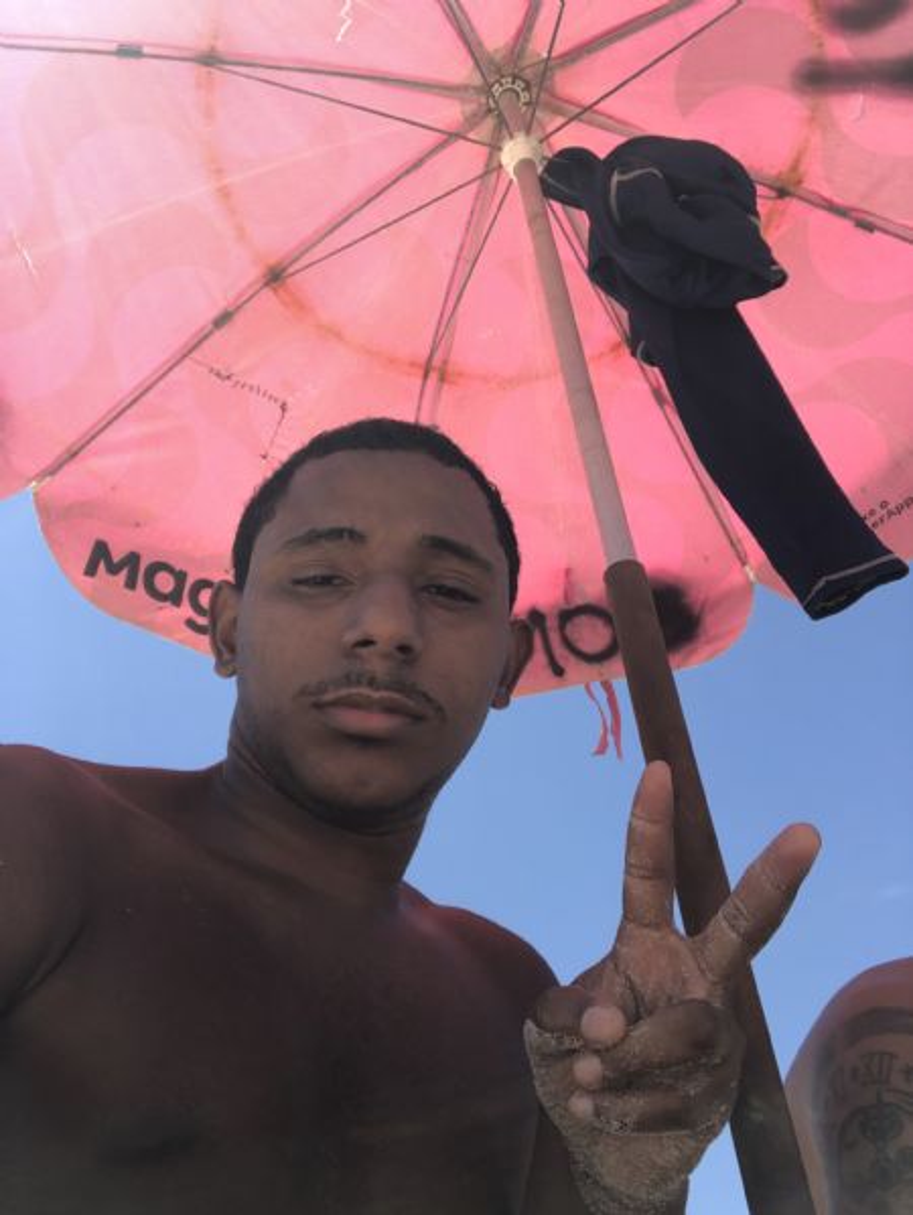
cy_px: 608
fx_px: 1124
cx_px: 456
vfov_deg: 56.8
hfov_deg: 44.2
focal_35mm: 32
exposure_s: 1/534
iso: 20
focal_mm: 2.87
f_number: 2.2
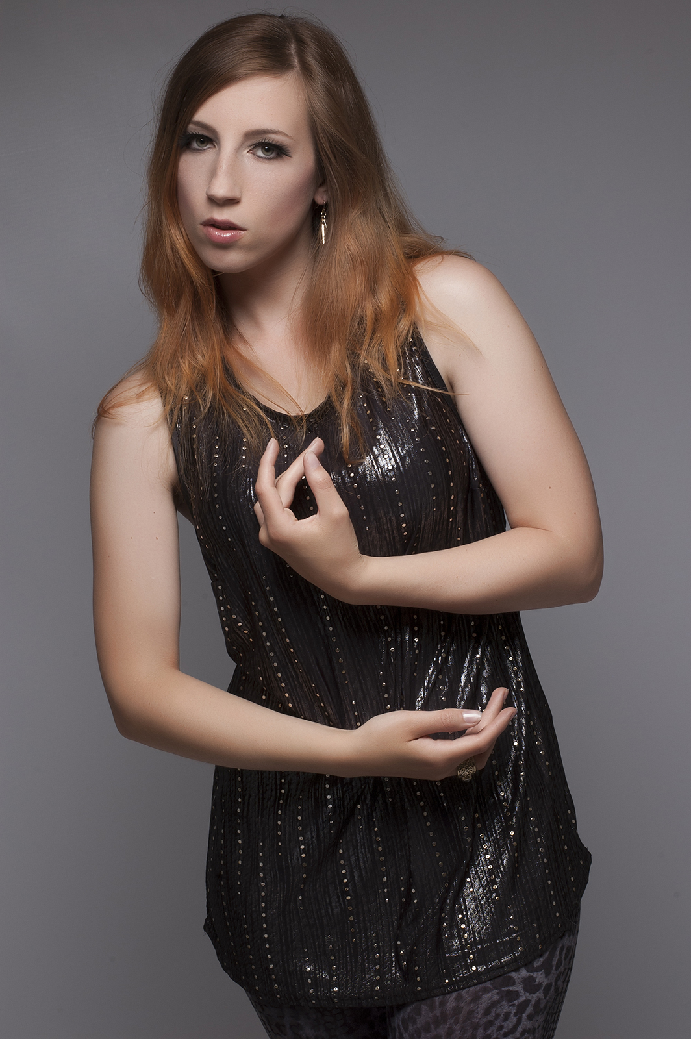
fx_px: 2163
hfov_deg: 18.2
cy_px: 520
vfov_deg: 27.0
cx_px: 346
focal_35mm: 75
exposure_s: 1/500
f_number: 14
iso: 200
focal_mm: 50
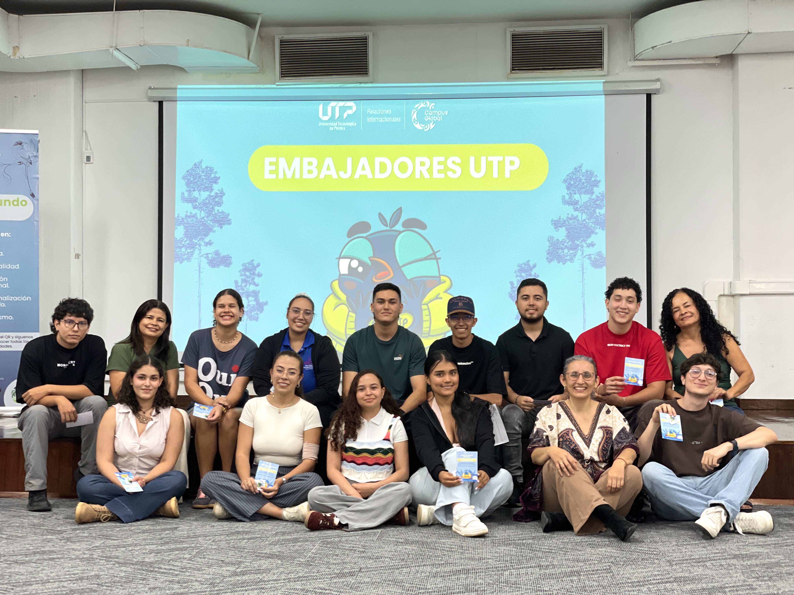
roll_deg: +0.4
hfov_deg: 36.8
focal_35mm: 52
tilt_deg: +2.5
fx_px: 1193
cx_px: 397
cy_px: 298
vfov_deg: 28.0
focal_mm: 6
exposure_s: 1/40
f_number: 2
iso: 160
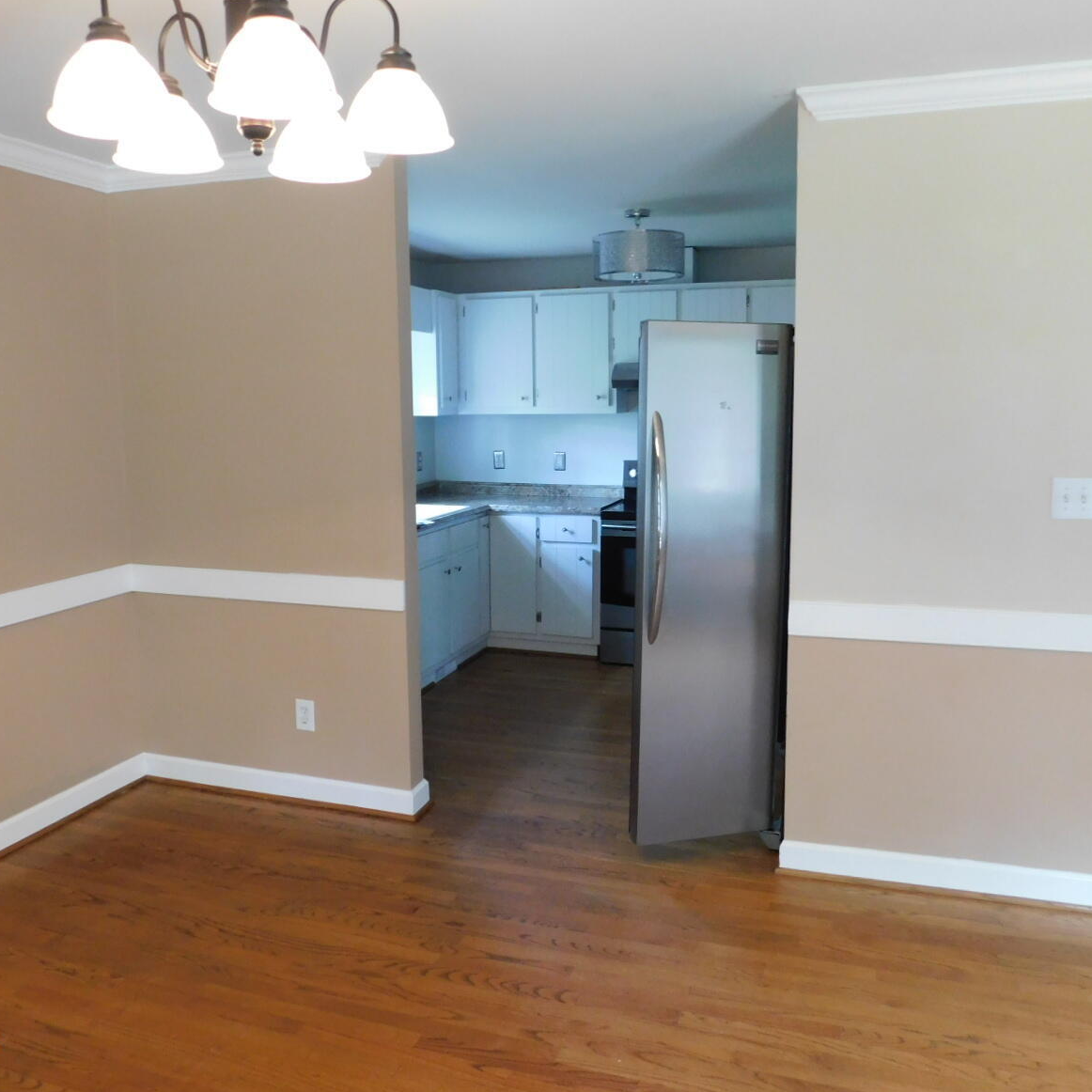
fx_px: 999
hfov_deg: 57.3
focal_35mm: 28
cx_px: 516
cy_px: 530
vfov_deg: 57.3
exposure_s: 1/30
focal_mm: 4
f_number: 3
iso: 320
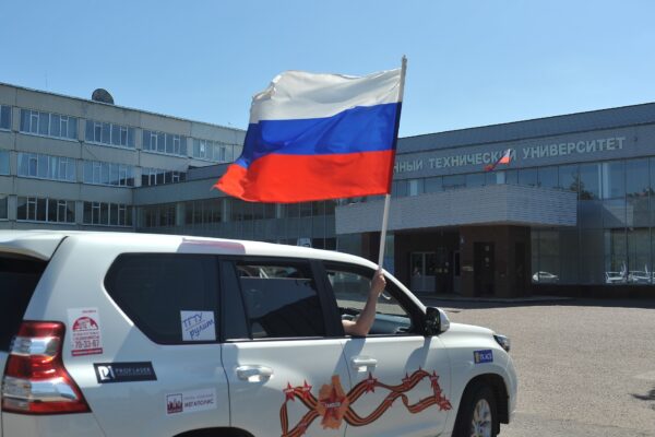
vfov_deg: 37.9
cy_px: 218
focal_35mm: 35
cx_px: 328
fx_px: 637
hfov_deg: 54.4
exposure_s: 1/1000
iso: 200
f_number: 5.6
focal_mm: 35
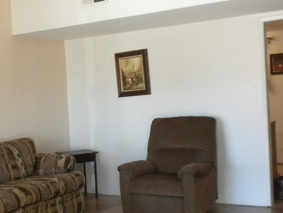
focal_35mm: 59
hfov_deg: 32.5
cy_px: 108
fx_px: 482
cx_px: 97
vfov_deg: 24.8
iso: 395
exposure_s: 1/46.5
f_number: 3.5
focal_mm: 6.6
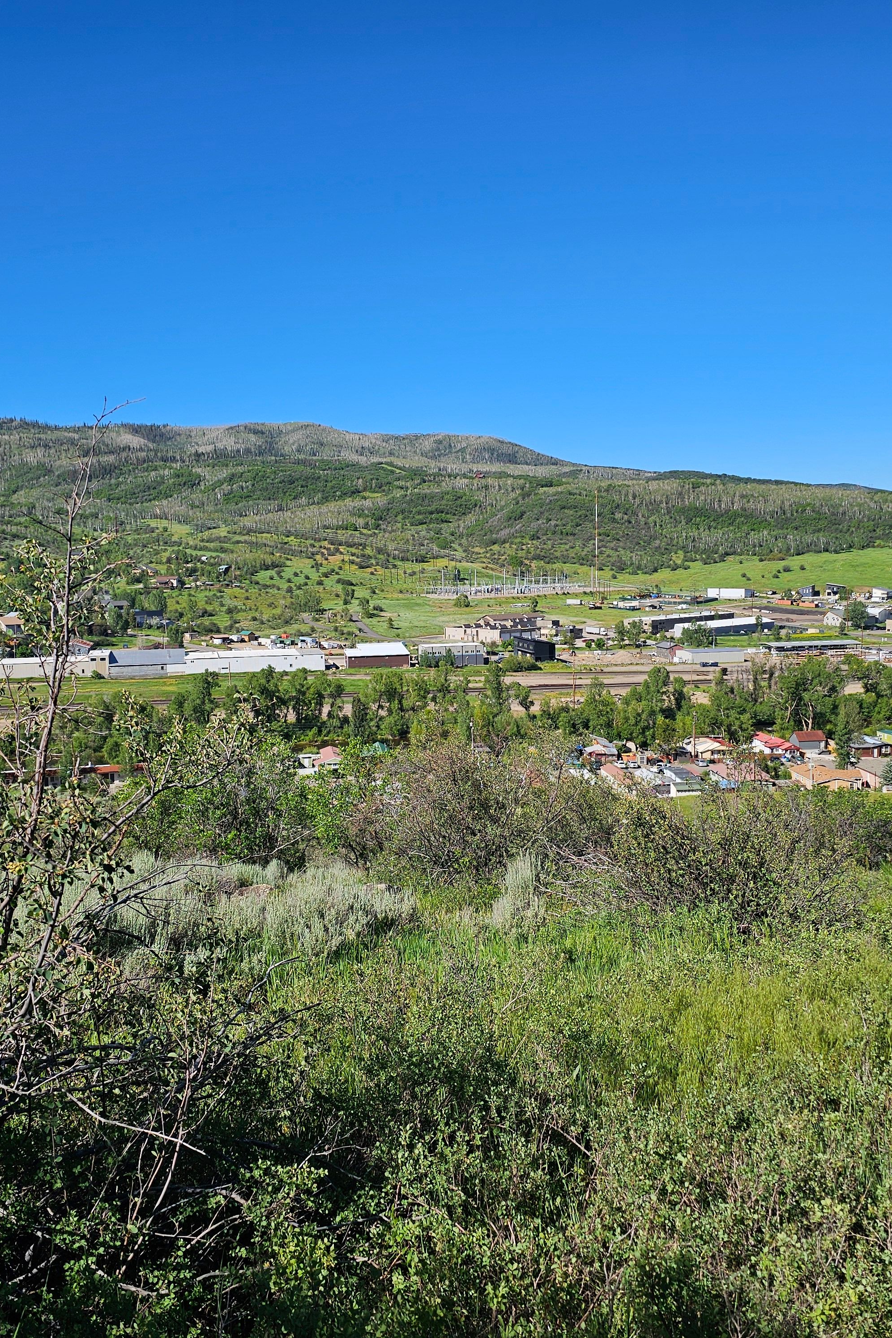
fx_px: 1189
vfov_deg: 58.7
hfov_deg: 41.1
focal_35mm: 32
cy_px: 669
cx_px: 452
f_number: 1.7
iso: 10
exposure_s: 1/1033
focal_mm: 6.3
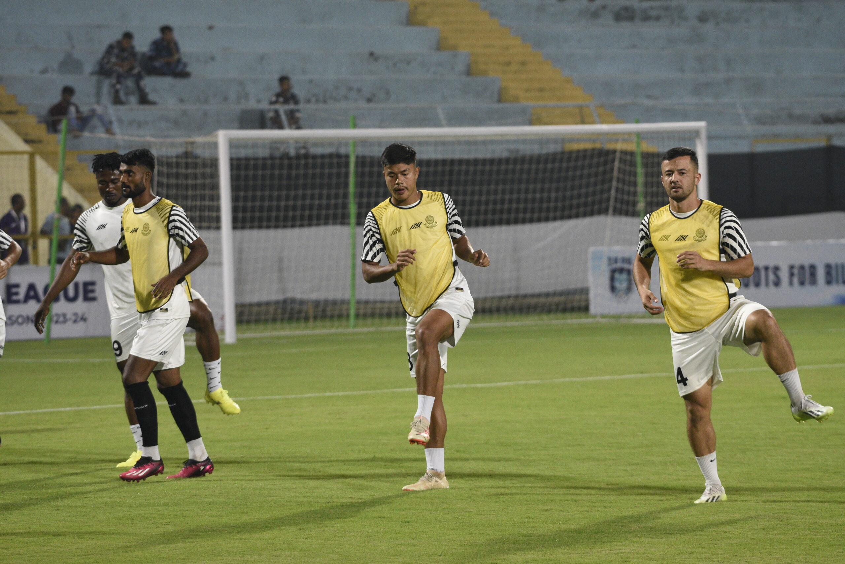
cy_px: 282
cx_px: 422
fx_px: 4696
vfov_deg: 6.9
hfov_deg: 10.3
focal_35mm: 200
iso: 4000
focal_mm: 200
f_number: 5.6
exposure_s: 1/640
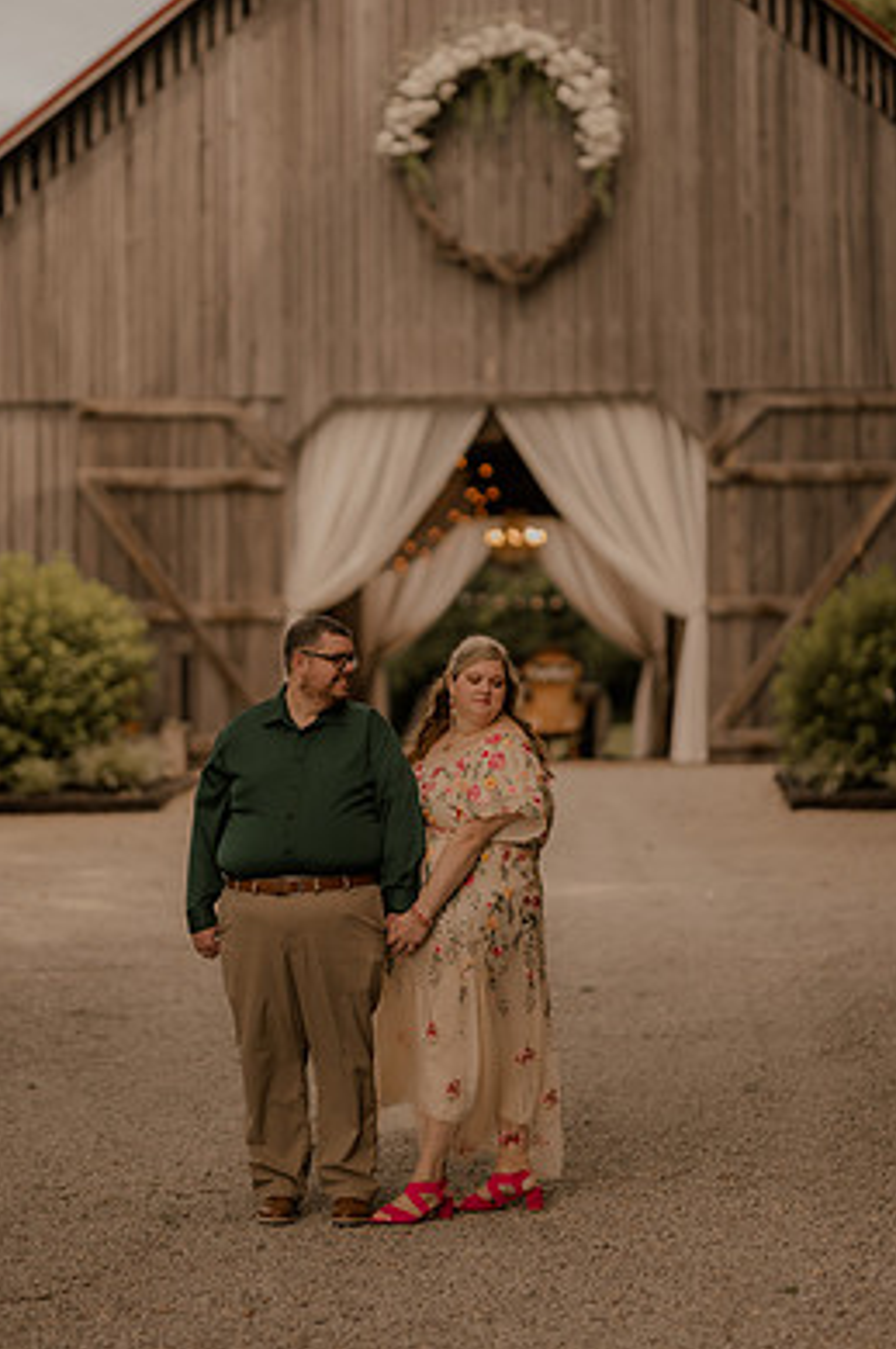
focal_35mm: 98
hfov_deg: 13.9
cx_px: 483
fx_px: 3668
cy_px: 581
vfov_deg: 20.8
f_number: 1.4
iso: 250
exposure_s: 1/2500
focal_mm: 85
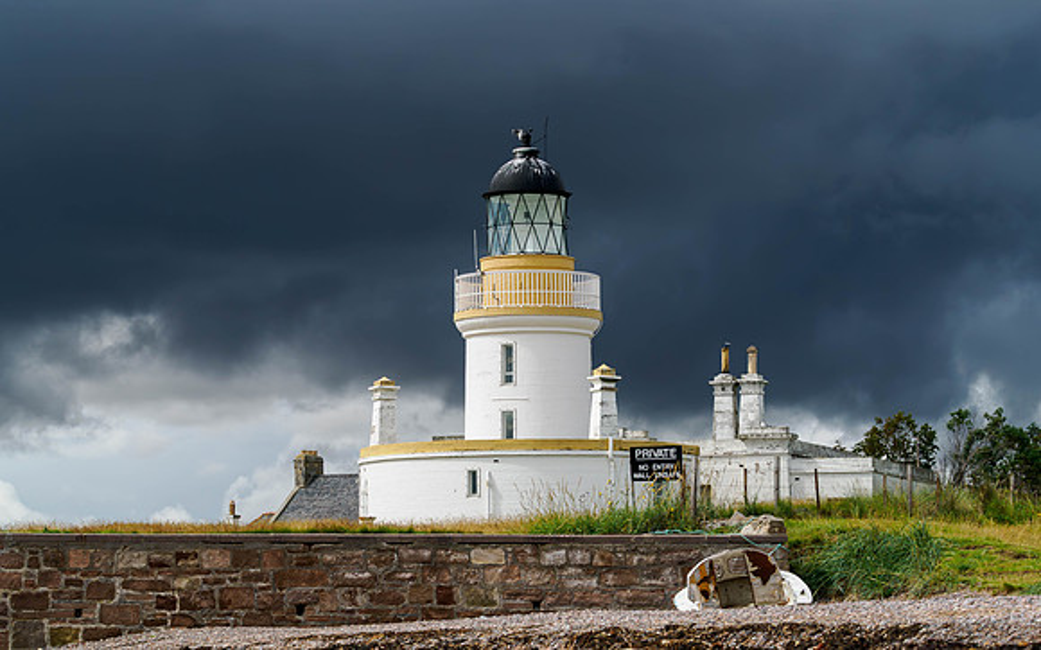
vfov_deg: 10.9
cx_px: 520
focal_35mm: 120
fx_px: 3396
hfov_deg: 17.4
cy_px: 311
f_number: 5.6
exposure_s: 1/2000
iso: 320
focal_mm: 56
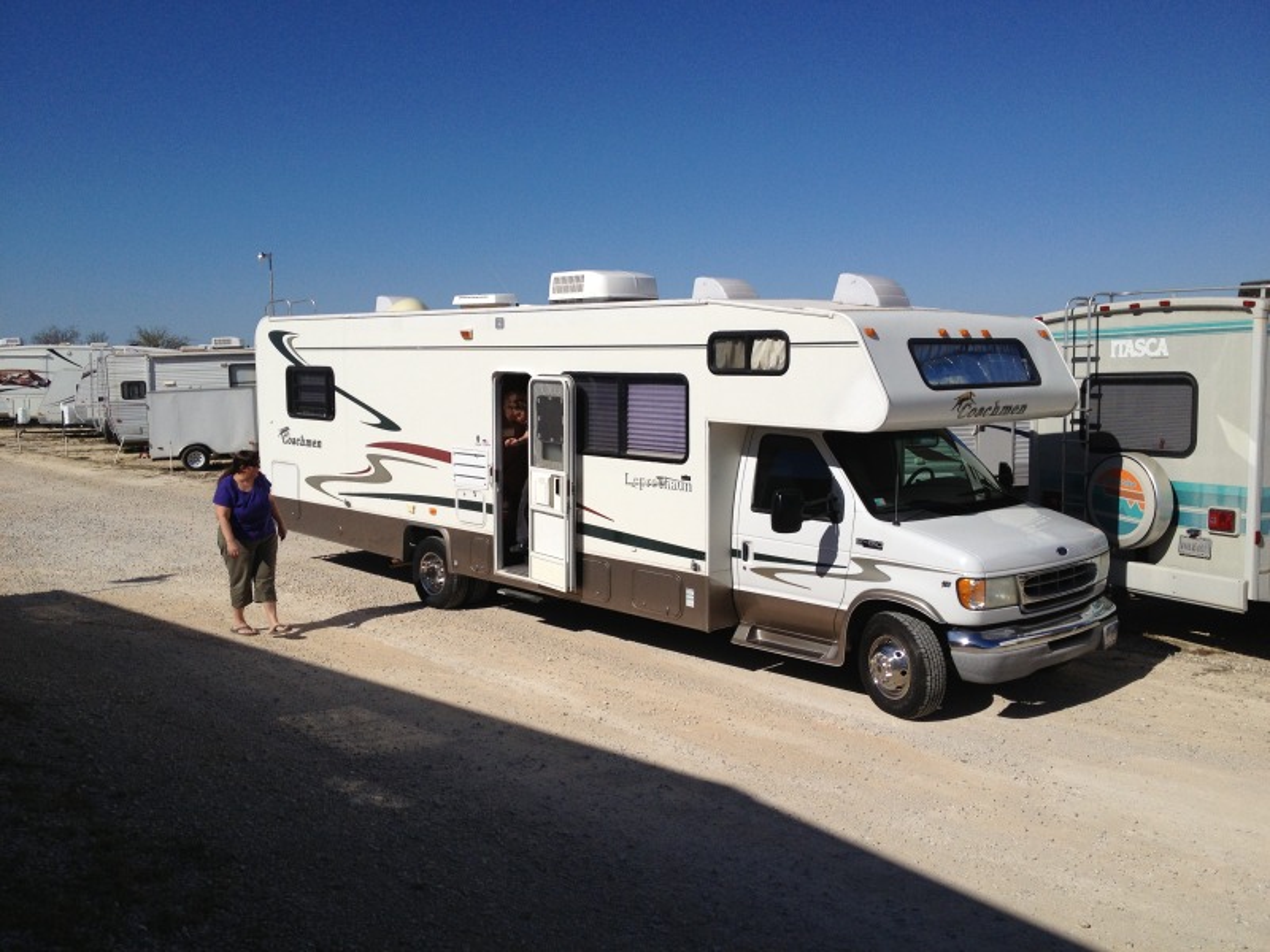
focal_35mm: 35
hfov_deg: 52.6
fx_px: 1284
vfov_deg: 40.7
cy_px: 476
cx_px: 635
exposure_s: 1/4608
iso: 50
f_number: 2.4
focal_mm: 4.28
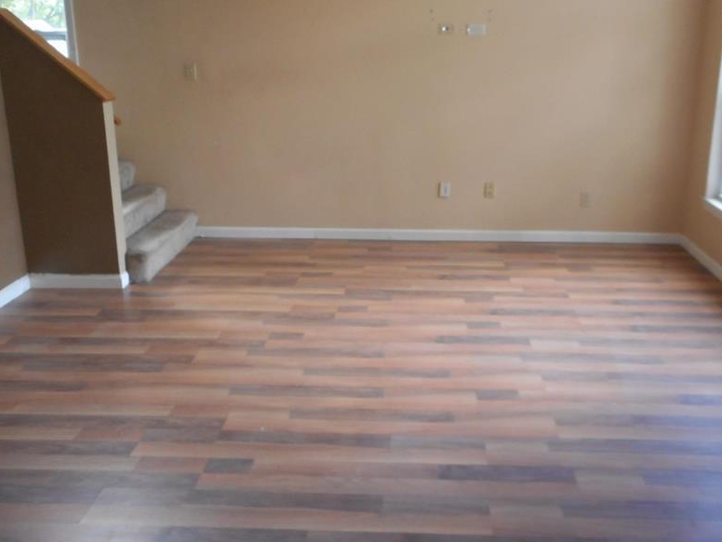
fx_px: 688
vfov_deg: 42.7
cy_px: 210
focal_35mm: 33
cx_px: 408
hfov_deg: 55.2
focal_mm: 4.5
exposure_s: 1/30
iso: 280
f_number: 3.7
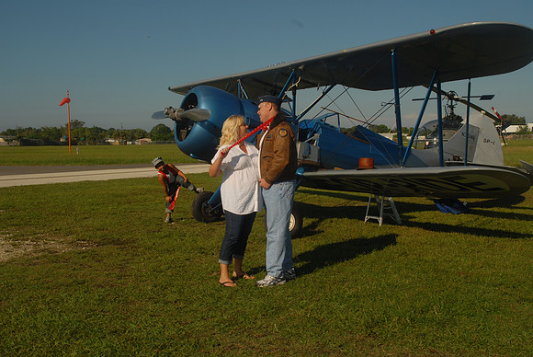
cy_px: 178
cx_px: 266
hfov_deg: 49.5
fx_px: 578
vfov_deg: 34.3
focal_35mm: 39
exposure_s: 1/250
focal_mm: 26
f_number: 11
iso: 100
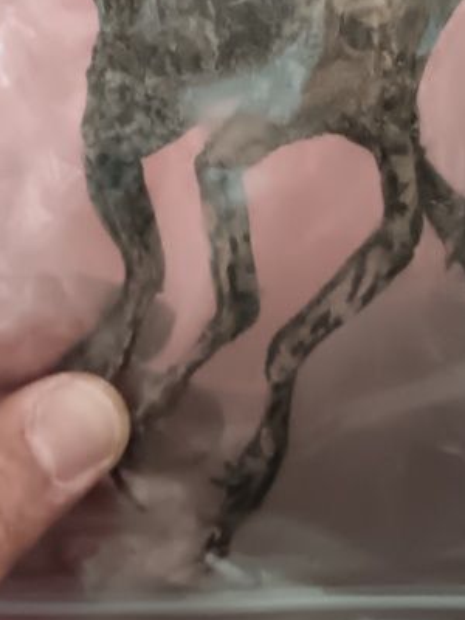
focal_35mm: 72
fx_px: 1290
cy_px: -35
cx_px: 310
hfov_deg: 20.4
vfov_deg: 25.4
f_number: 1.9
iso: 6164
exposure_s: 1/16.7
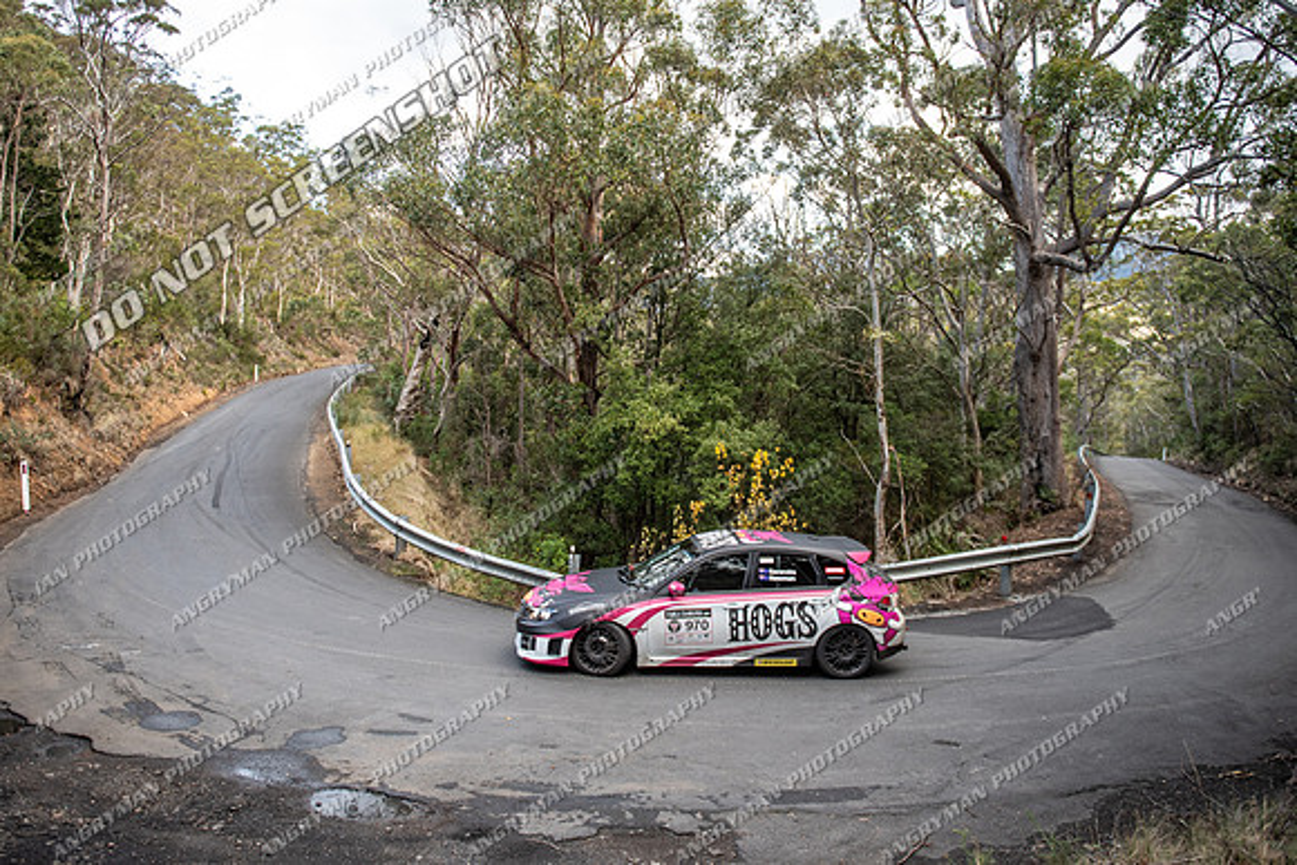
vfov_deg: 48.0
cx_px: 648
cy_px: 399
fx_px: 970
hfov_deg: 67.5
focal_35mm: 27
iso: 400
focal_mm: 24
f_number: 2.8
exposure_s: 1/640
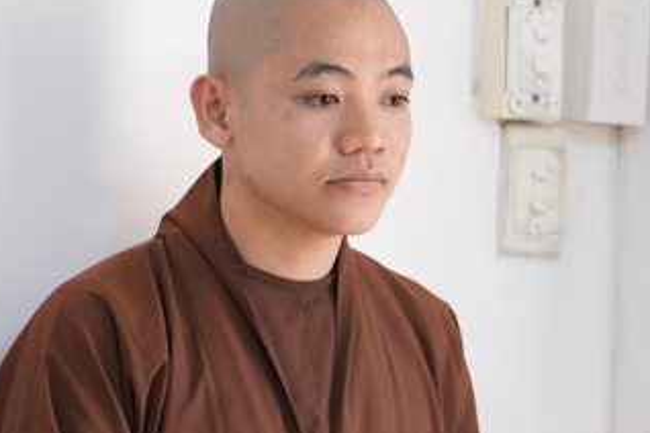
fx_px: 8305
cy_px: 490
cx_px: 377
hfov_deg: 4.5
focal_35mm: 460
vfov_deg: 3.0
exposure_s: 1/200
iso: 1600
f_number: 2.8
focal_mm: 150
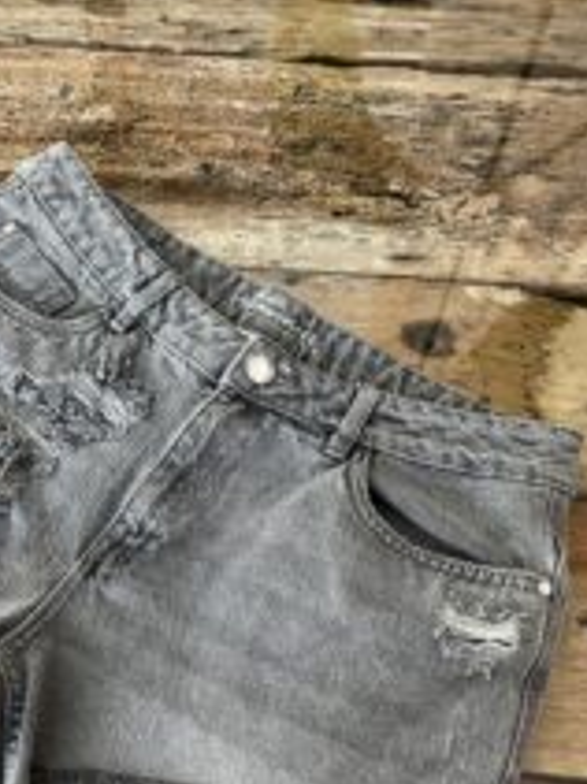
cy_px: 555
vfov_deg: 42.9
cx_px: 145
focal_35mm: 43
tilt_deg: -64.6
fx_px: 973
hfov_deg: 32.9
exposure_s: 1/60
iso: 160
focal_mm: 5.1
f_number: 1.6
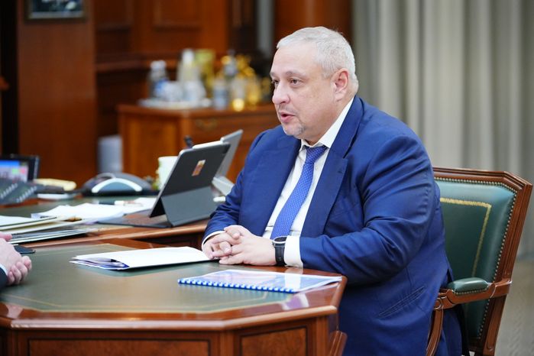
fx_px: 1913
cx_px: 267
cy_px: 178
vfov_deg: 10.6
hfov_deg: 15.9
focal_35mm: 129
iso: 4000
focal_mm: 129
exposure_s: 1/250
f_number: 3.2
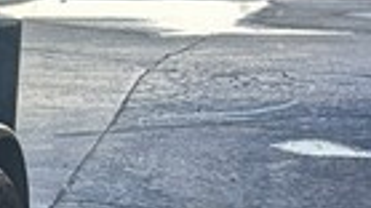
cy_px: 272
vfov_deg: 6.2
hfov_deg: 9.1
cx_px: -713
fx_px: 1898
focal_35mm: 193
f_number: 1.78
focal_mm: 6.86
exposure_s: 1/709
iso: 80
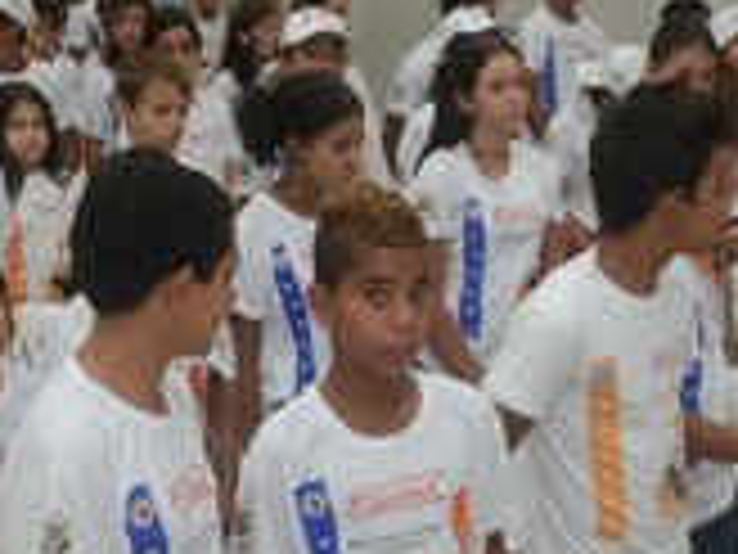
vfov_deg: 18.3
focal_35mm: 79
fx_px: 1684
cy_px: 527
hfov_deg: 24.6
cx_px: 500
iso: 1600
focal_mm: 20
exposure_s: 1/100
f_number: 3.5
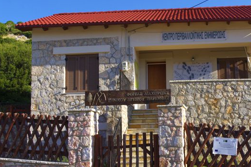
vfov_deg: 24.5
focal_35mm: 55
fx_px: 383
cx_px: 171
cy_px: 105
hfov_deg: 35.9
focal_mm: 24
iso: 100
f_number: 11
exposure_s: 1/100
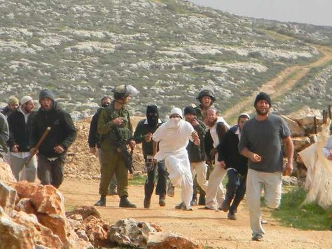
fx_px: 2168
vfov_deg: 6.6
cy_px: 124
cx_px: 166
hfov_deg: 8.8
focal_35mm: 226
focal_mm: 41
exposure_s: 1/631
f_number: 5.4
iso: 80
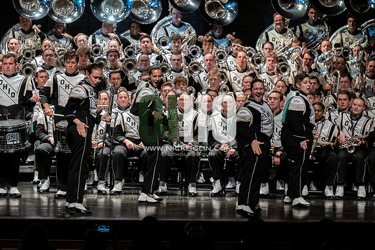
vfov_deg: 6.5
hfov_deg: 9.8
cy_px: 125
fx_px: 2186
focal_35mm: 210
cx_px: 188
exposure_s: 1/500
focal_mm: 140
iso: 4000
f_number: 4
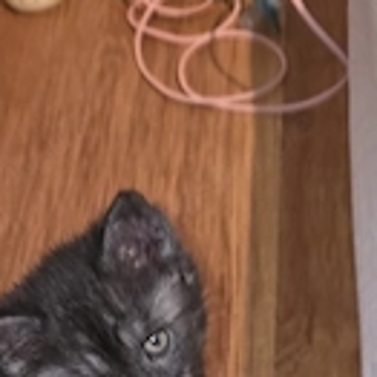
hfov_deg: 27.1
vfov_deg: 25.4
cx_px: 72
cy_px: 432
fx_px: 764
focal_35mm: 62
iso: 200
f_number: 1.7
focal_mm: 6.3
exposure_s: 1/15
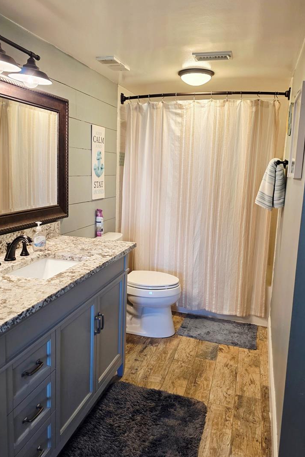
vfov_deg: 67.3
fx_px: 343
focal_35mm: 27
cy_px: 212
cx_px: 155
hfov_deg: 47.9
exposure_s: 1/120
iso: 125
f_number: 1.7
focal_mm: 6.3
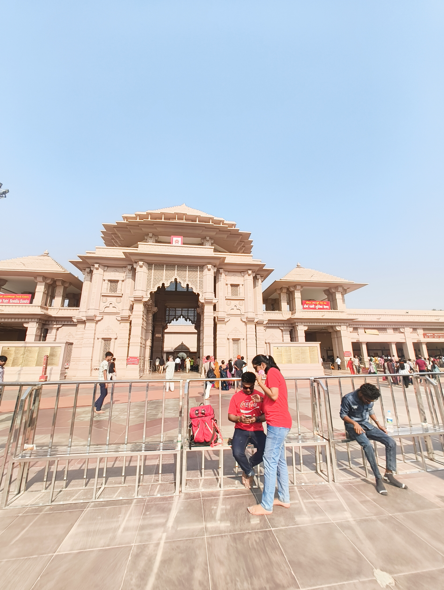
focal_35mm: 14
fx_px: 239
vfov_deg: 102.0
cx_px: 222
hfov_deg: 85.8
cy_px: 295
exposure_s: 1/660
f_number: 2.2
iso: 100
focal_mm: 2.15
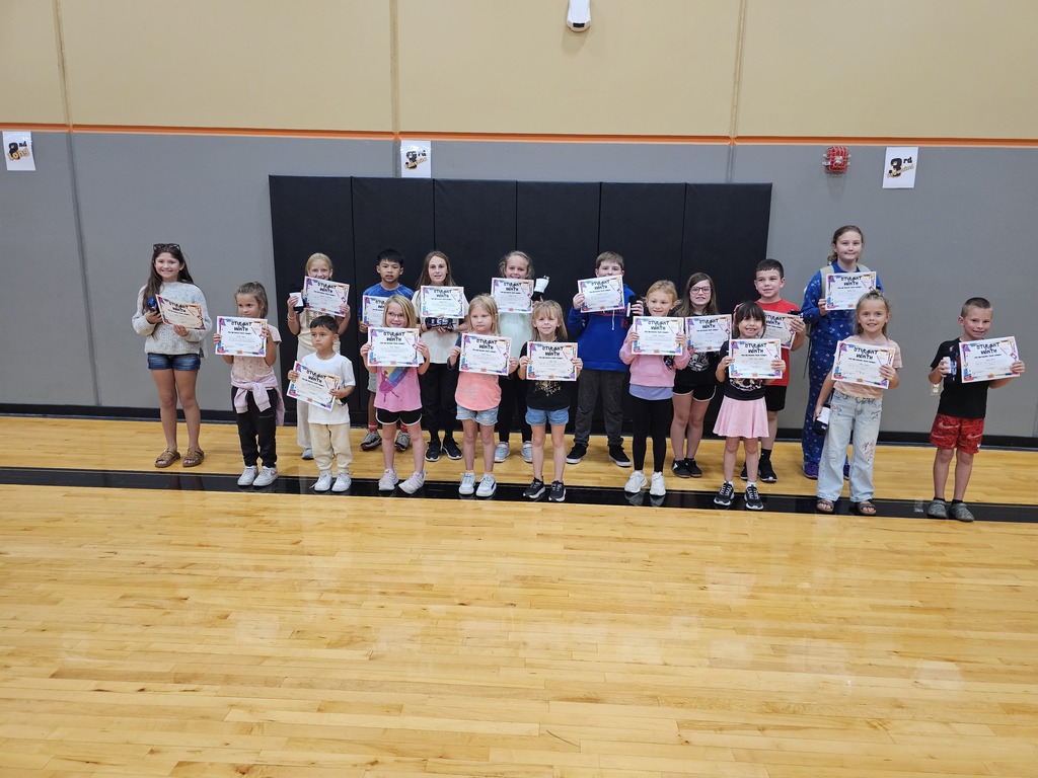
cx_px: 519
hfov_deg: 73.9
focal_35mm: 23
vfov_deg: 58.9
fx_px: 690
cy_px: 389
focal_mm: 6.3
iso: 500
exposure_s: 1/240
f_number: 1.7
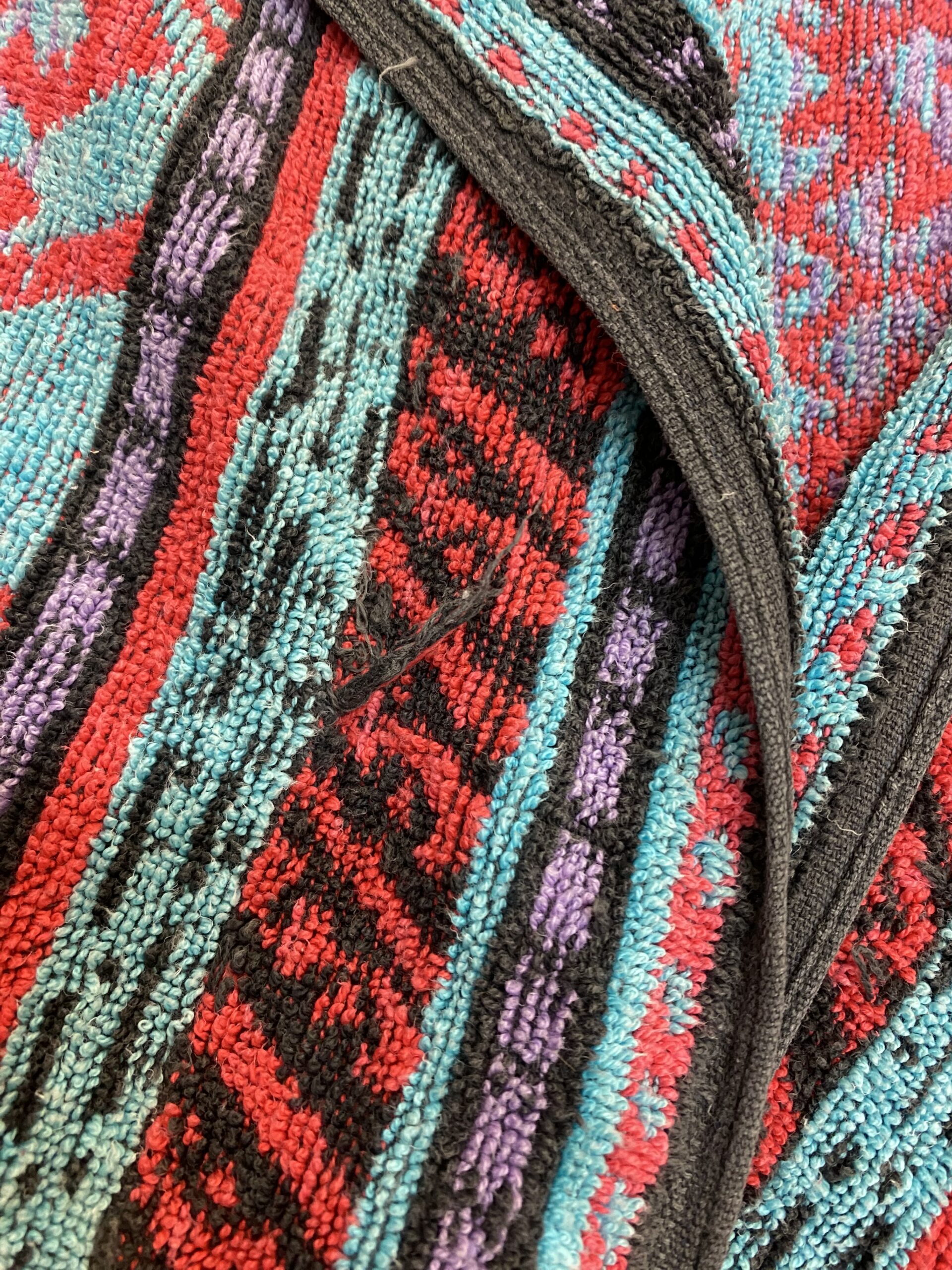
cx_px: 476
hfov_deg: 54.9
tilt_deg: -81.2
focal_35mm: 25
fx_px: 917
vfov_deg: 69.4
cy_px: 635
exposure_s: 1/50
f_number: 1.8
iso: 250
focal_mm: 4.25
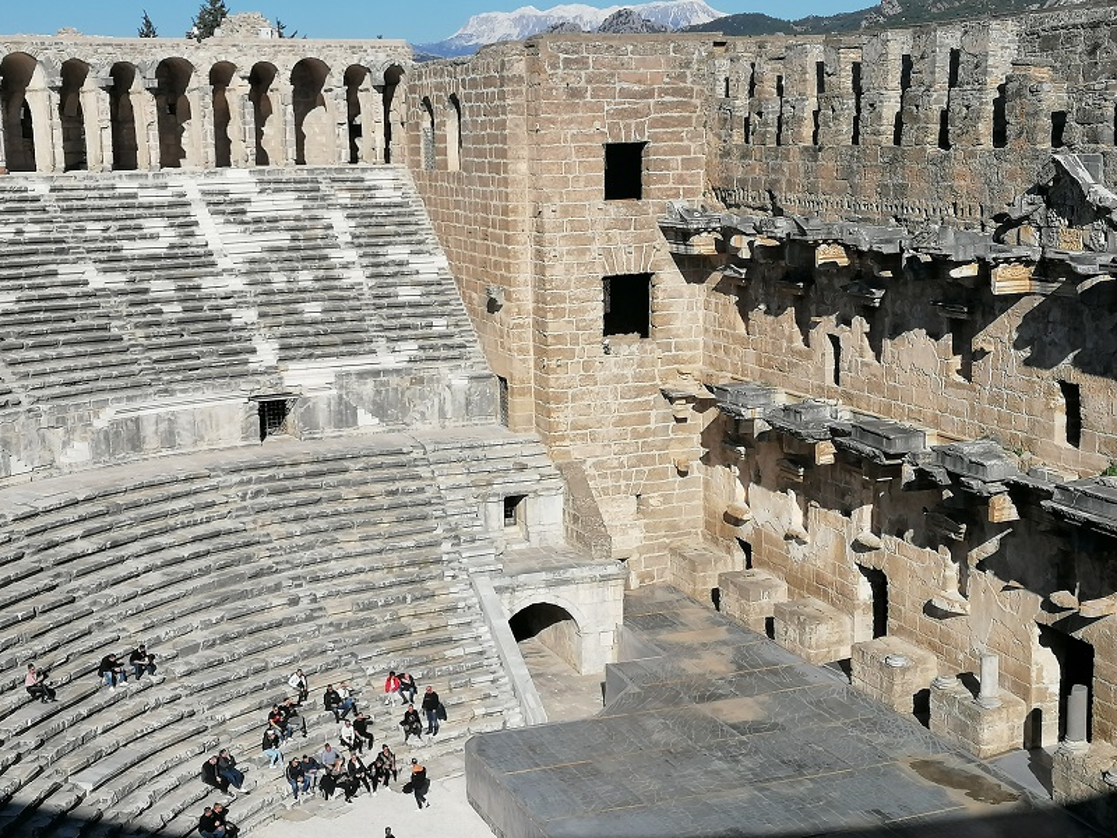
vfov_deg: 27.0
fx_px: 1742
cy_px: 419
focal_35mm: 54
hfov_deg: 35.5
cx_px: 558
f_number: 1.8
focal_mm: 4.75
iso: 50
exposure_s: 1/2890
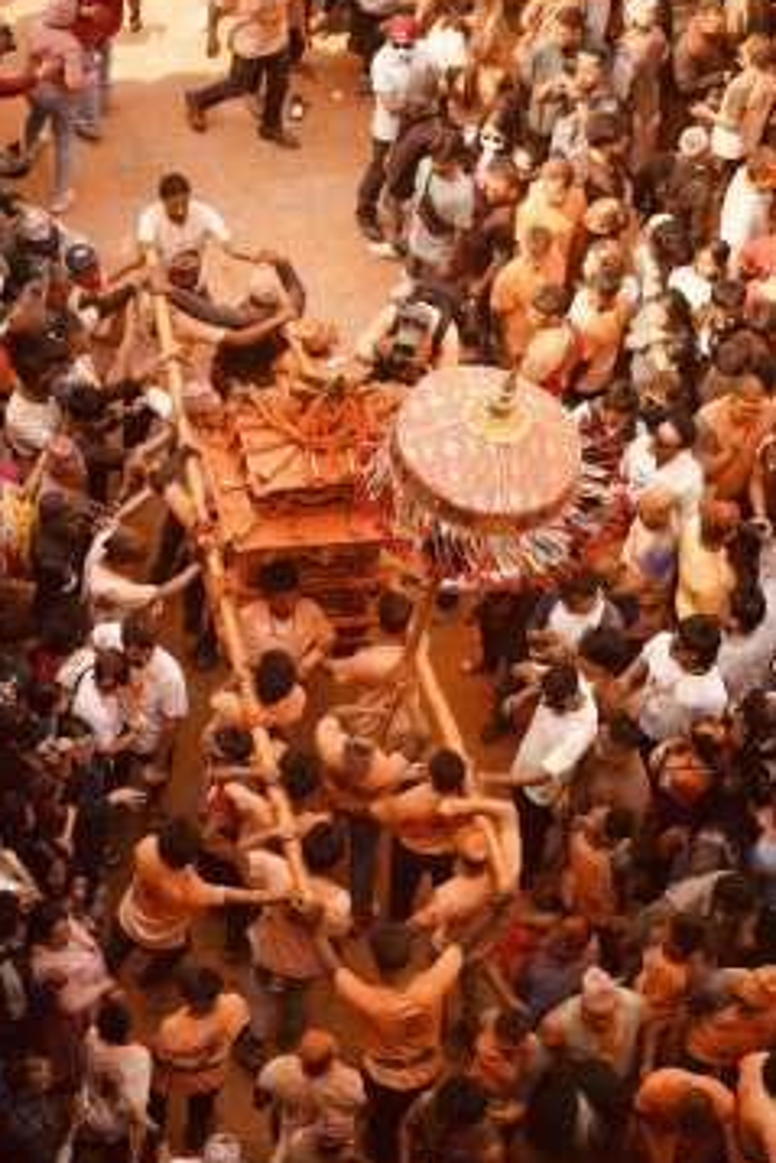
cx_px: 346
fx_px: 3068
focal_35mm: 95
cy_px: 604
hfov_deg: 14.4
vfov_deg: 21.4
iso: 320
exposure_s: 1/2000
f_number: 1.8
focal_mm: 85
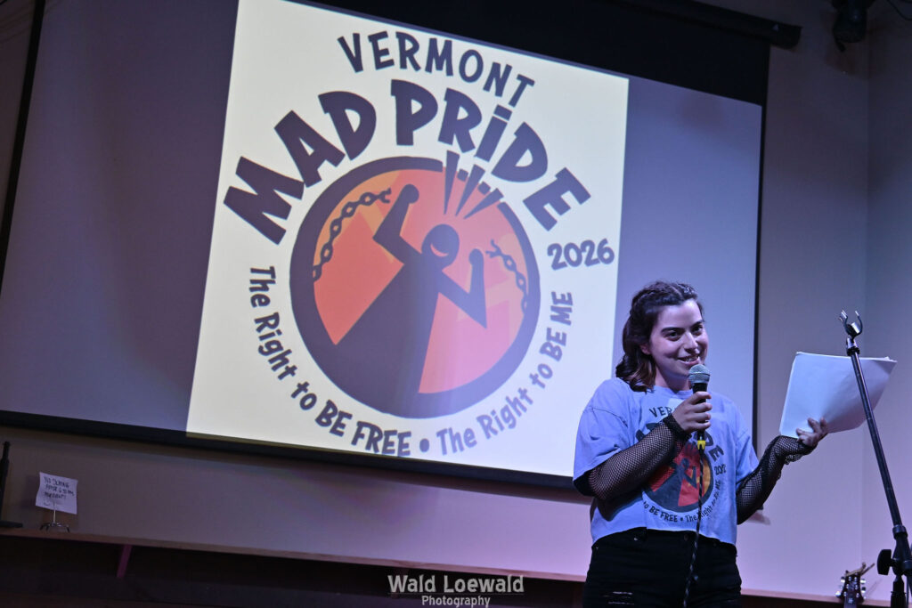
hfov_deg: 37.8
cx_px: 456
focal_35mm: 52
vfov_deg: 25.8
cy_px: 304
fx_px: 1330
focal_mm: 35
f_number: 3.5
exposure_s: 1/100
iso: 1000
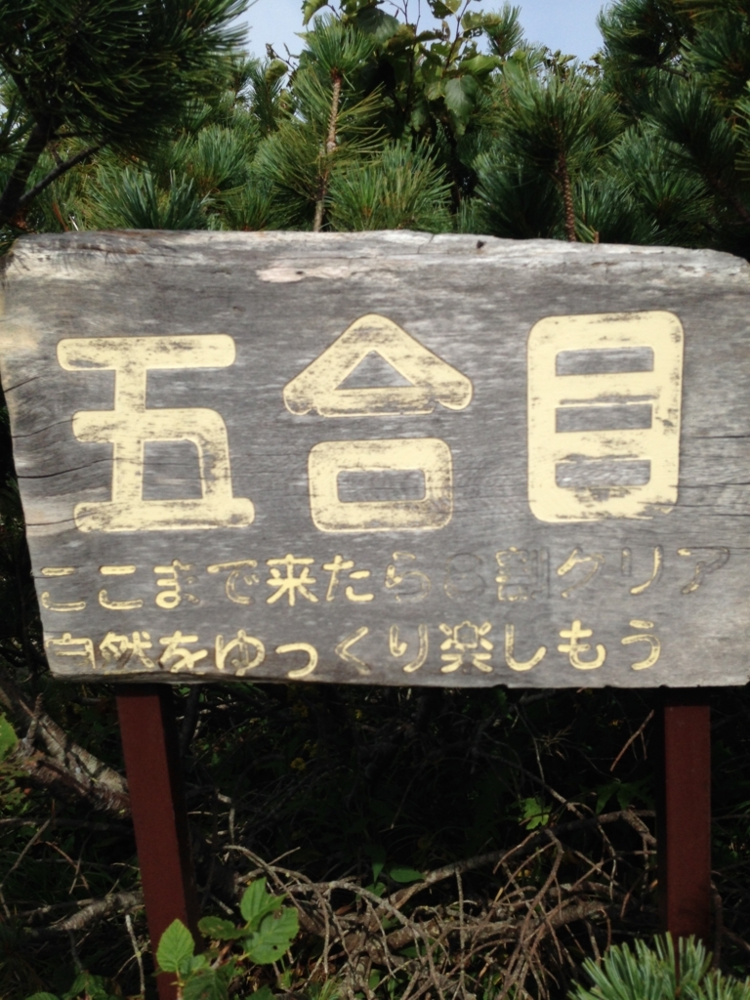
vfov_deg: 55.4
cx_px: 375
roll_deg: -2.8
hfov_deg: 42.9
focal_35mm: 33
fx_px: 953
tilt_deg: -9.9
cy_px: 500
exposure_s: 1/2088
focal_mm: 4.12
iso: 50
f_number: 2.4
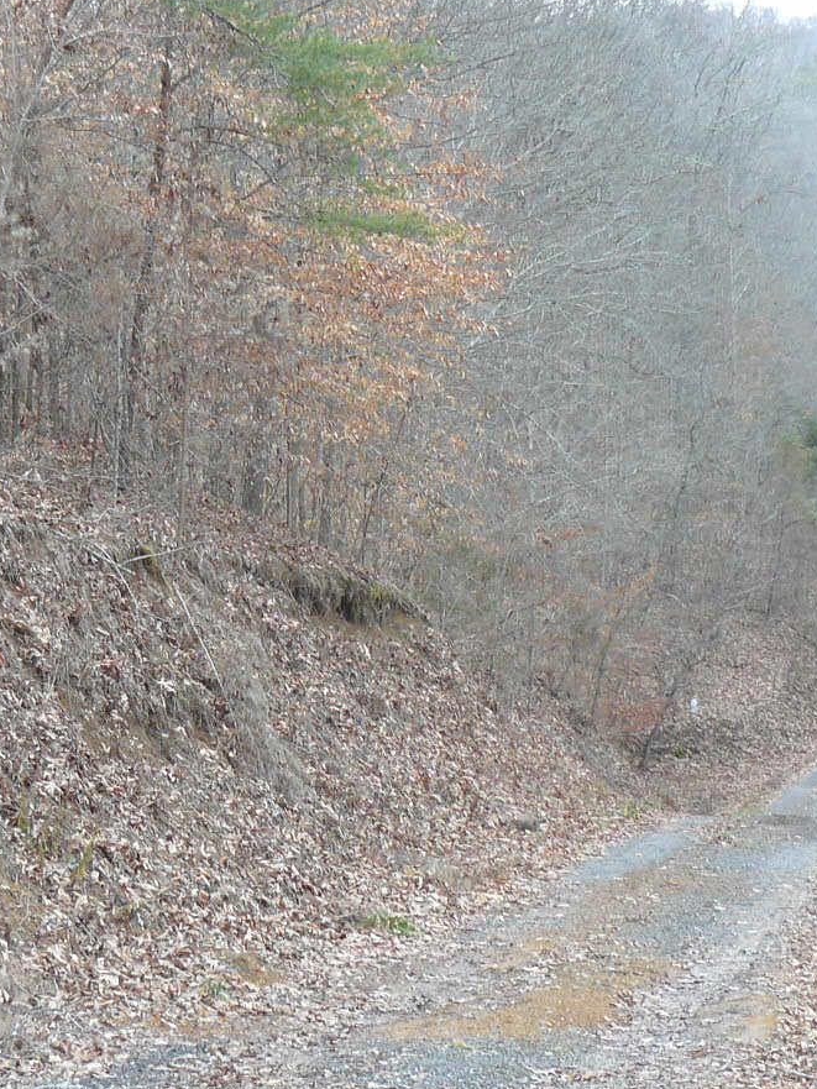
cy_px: 540
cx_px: 150
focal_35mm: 77
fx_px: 2423
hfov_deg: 18.9
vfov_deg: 25.3
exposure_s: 1/60
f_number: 2.8
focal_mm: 6
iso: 100
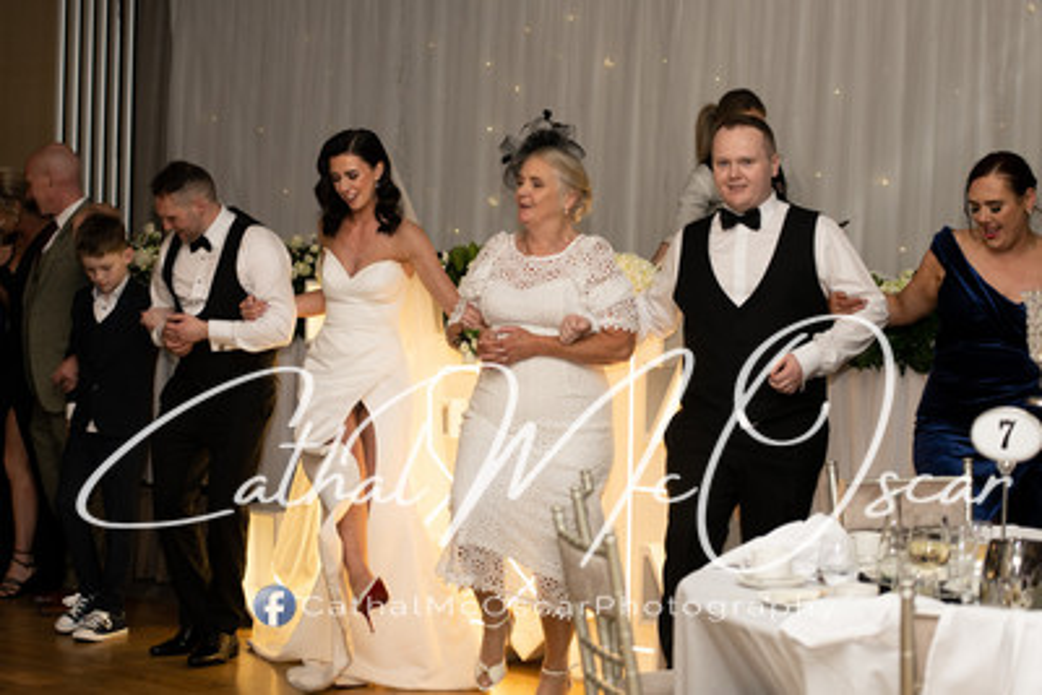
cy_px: 301
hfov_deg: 18.0
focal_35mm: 113
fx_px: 3281
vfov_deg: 12.1
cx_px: 452
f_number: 2.8
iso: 400
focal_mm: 100
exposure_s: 1/200
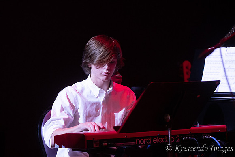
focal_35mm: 180
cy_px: 78
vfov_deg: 7.6
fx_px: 1175
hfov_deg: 11.4
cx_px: 118
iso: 3200
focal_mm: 120
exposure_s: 1/200
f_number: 2.8
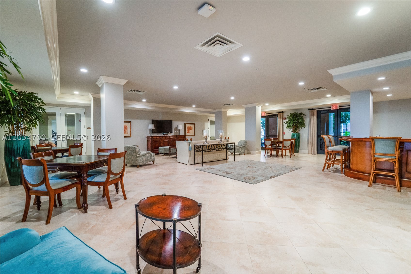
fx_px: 160
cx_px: 206
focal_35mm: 14
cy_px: 137
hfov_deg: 104.2
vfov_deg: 81.2
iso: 2000
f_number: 7.1
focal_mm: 14
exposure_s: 1/13
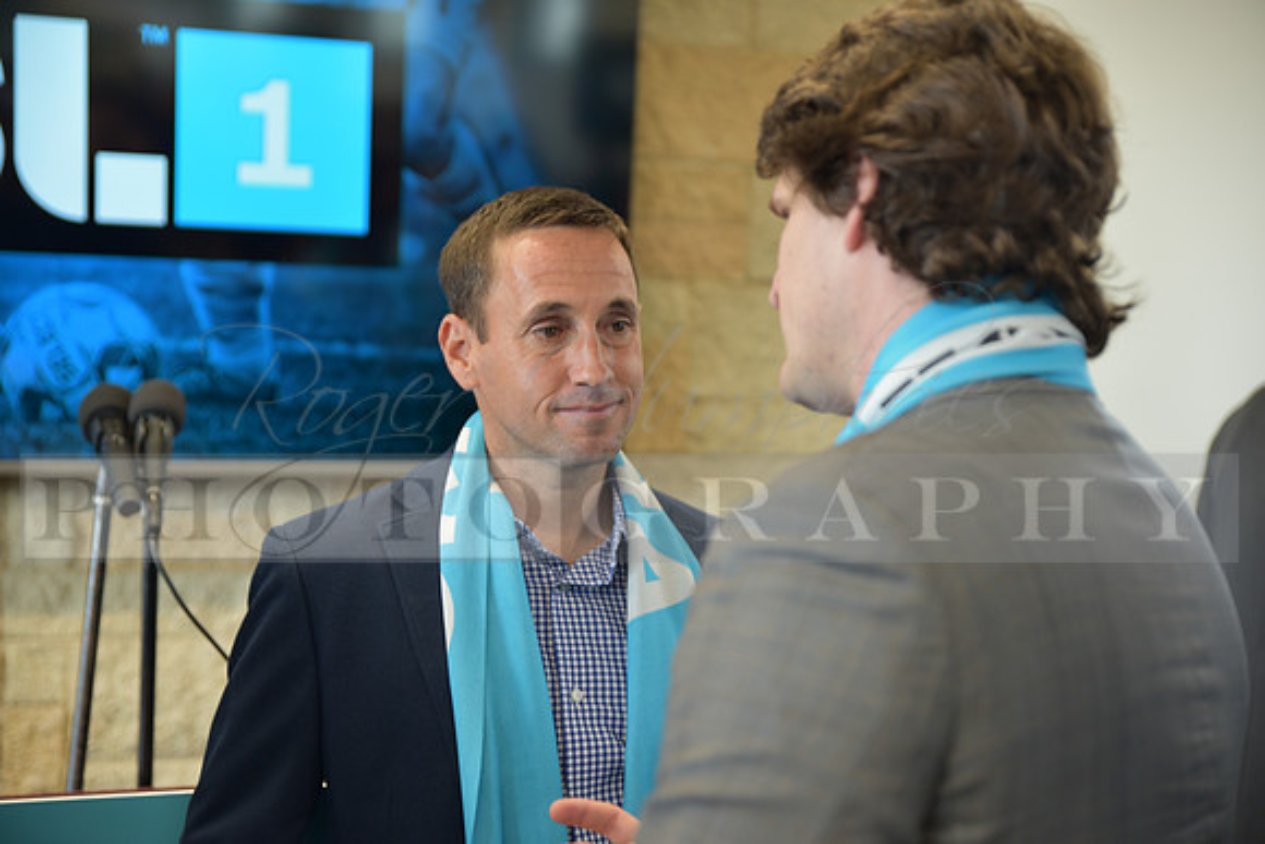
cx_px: 632
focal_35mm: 55
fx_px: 1933
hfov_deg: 36.2
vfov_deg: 24.6
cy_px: 422
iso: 400
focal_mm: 55
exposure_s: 1/40
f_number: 2.8
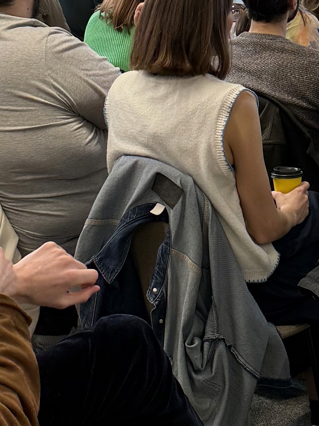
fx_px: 1364
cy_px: 52
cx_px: 176
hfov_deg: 13.3
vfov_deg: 17.5
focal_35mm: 111
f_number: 1.78
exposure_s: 1/100
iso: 100
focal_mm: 6.76
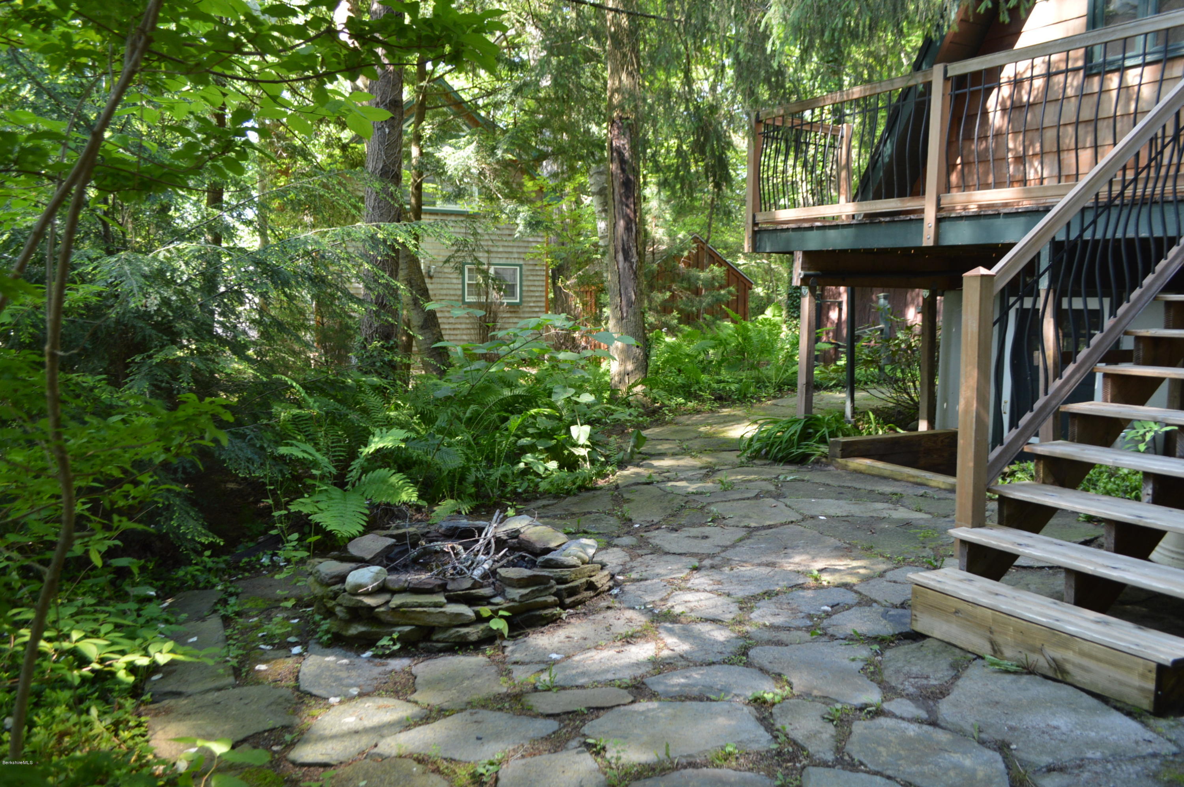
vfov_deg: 47.8
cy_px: 394
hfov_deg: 67.4
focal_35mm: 27
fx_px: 887
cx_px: 592
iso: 400
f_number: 4.5
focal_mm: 18
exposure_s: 1/80
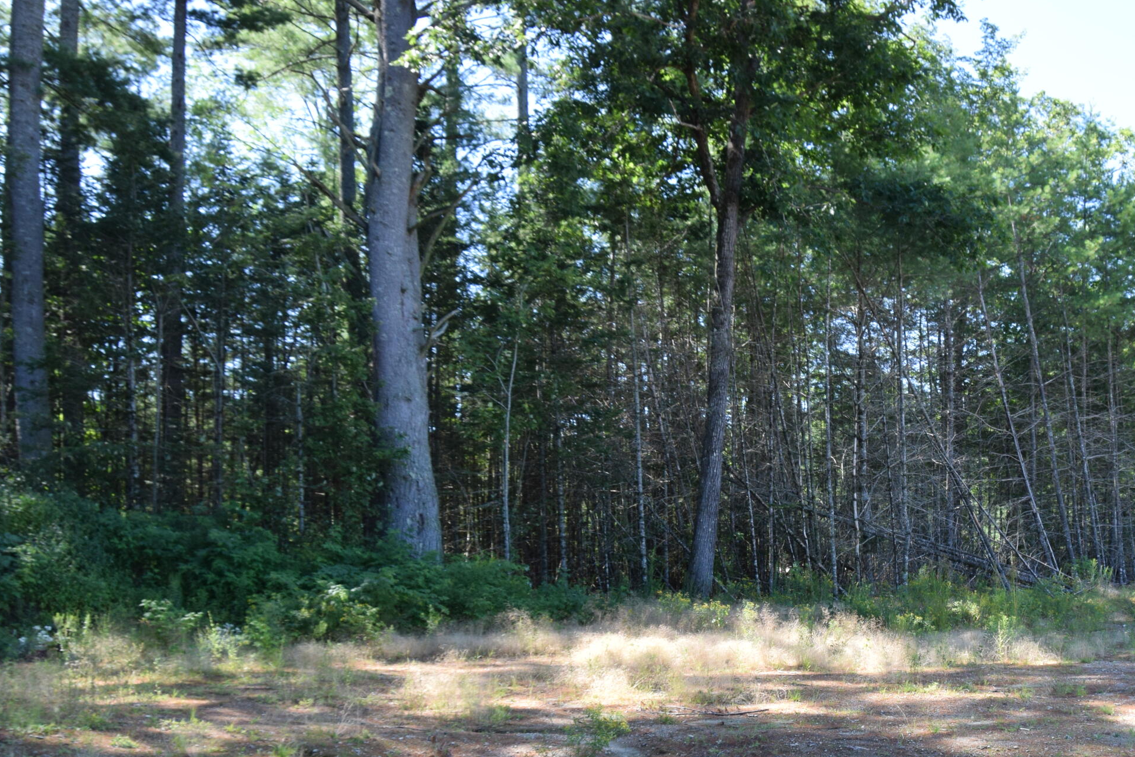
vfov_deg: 31.6
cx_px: 866
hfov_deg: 44.7
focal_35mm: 42
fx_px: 1324
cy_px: 525
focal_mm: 18
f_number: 7.1
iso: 400
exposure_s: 1/200
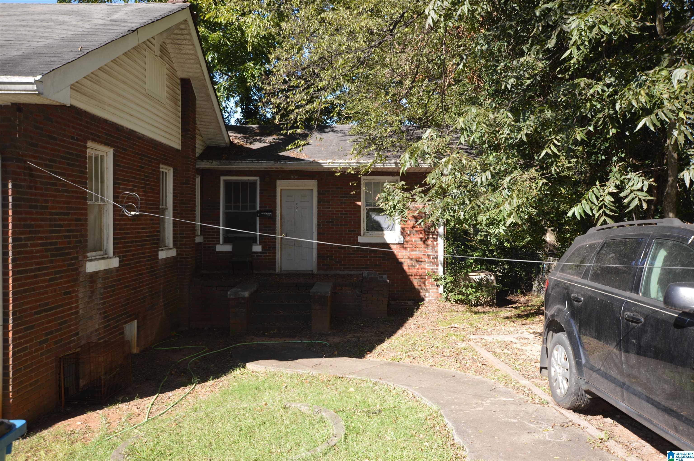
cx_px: 347
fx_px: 578
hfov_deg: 62.0
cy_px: 230
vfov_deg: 43.5
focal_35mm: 30
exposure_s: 1/200
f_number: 4.5
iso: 100
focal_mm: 20
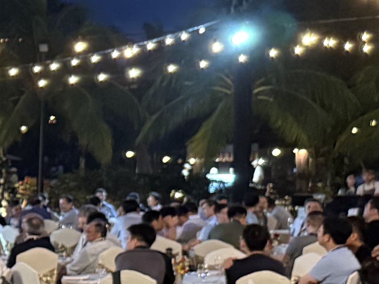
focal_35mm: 130
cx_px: -445
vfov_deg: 11.4
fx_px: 1423
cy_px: 195
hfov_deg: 12.7
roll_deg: +1.0
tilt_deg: -1.0
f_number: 1.78
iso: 640
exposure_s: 1/33
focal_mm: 6.76
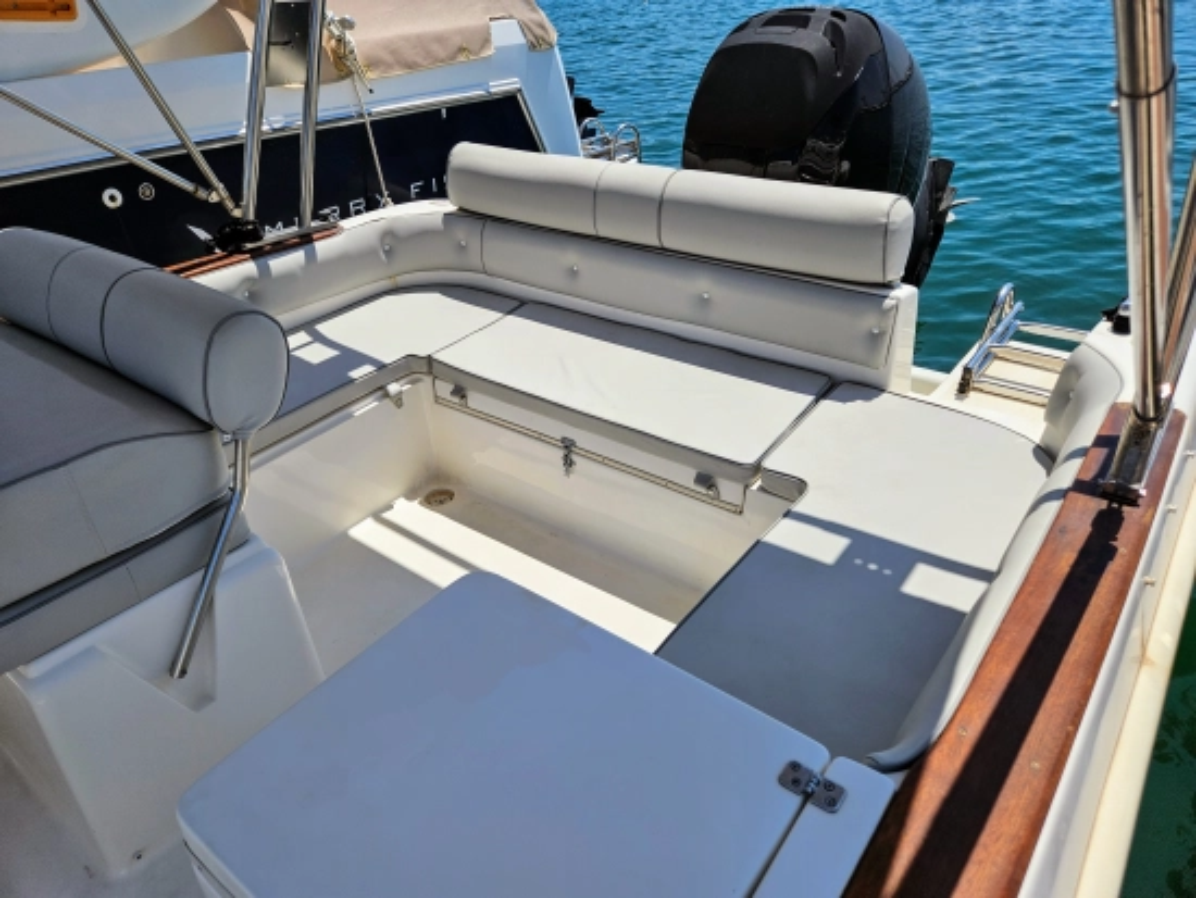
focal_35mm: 23
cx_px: 598
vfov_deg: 58.9
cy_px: 449
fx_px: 795
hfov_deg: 73.9
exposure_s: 1/3474
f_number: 1.8
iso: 25
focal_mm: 5.4
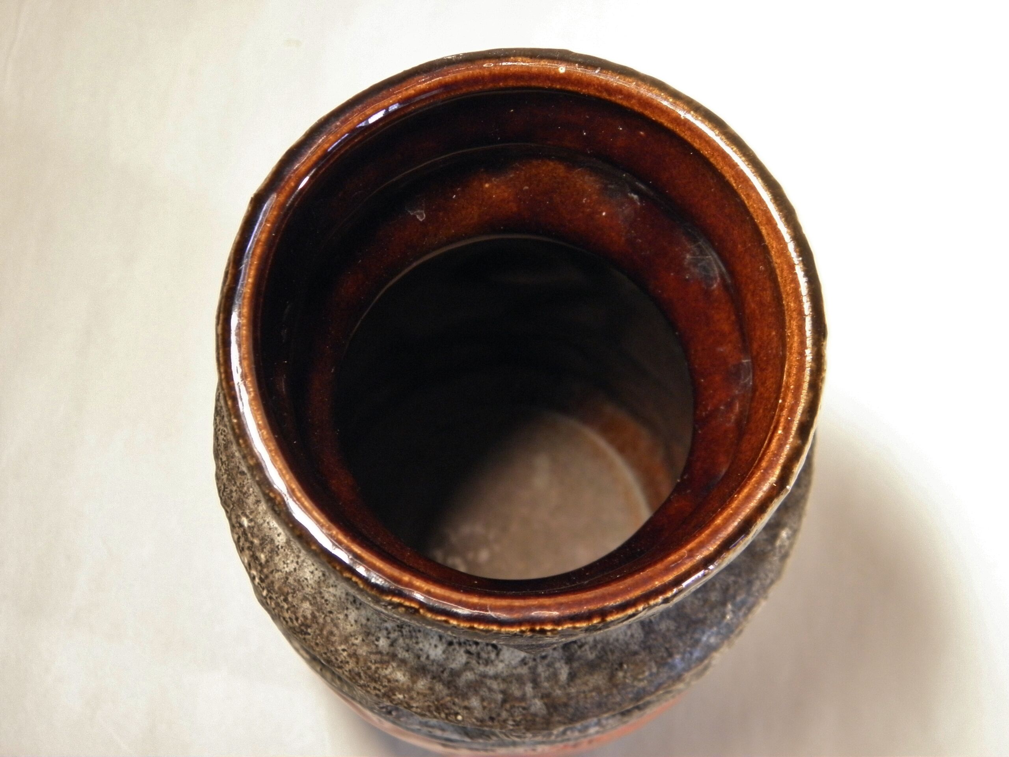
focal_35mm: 59
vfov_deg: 24.8
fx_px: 1720
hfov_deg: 32.7
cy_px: 378
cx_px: 504
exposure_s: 1/25
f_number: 4.1
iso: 200
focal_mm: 10.6
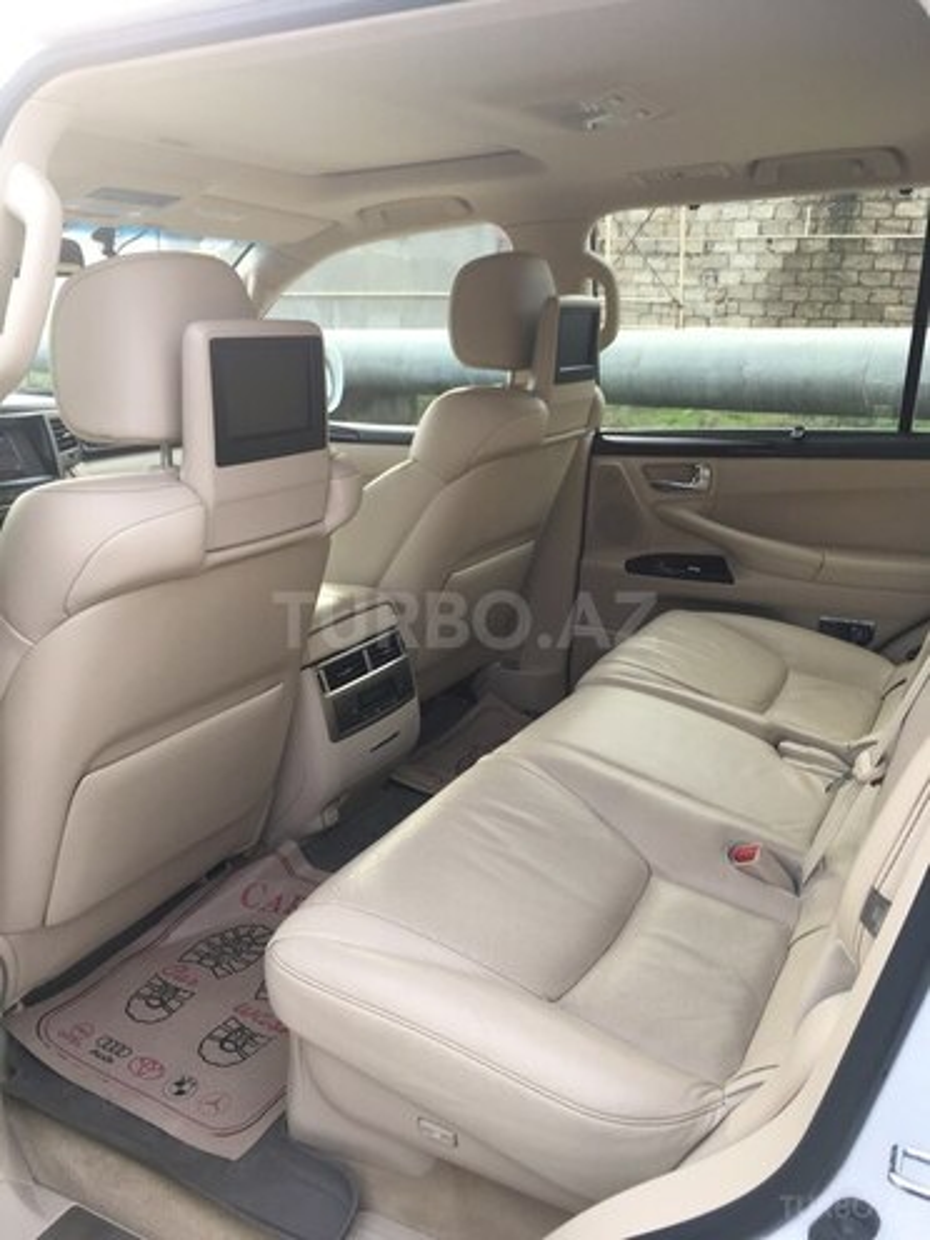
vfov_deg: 61.7
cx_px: 465
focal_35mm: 29
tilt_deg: -18.4
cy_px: 620
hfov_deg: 48.2
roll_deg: -0.6
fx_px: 1039
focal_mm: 4.15
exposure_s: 1/100
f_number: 2.2
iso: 32
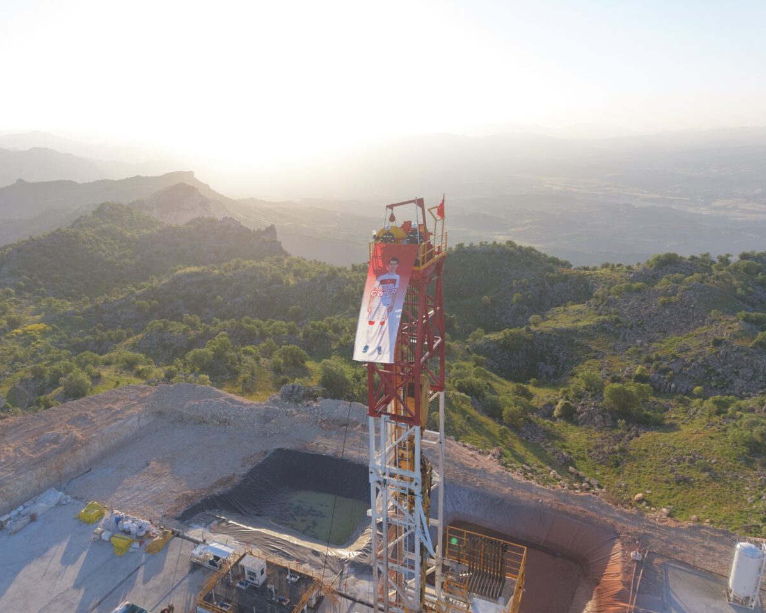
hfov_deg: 70.2
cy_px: 306
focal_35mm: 24
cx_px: 362
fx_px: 544
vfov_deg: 58.8
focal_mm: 8.67
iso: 200
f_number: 1.8
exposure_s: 1/1250
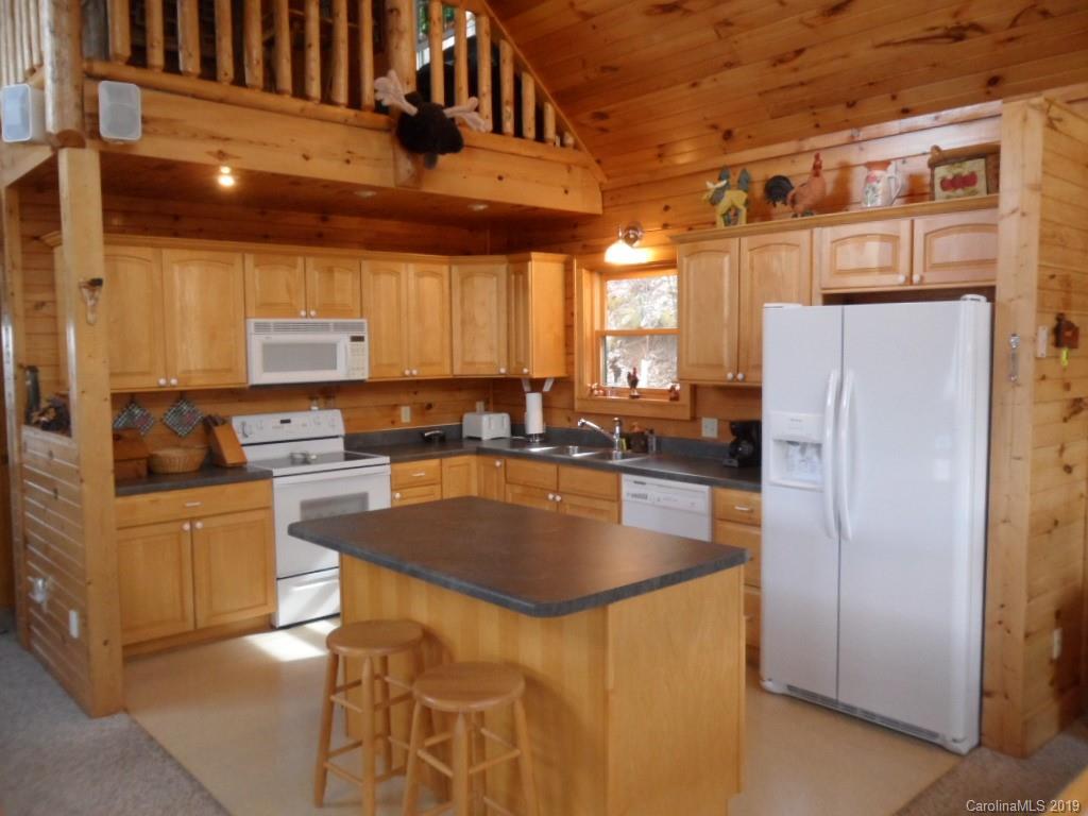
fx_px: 849
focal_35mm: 27
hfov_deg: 65.3
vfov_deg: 51.4
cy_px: 408
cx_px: 544
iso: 320
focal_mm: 4.9
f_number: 3.5
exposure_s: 1/45
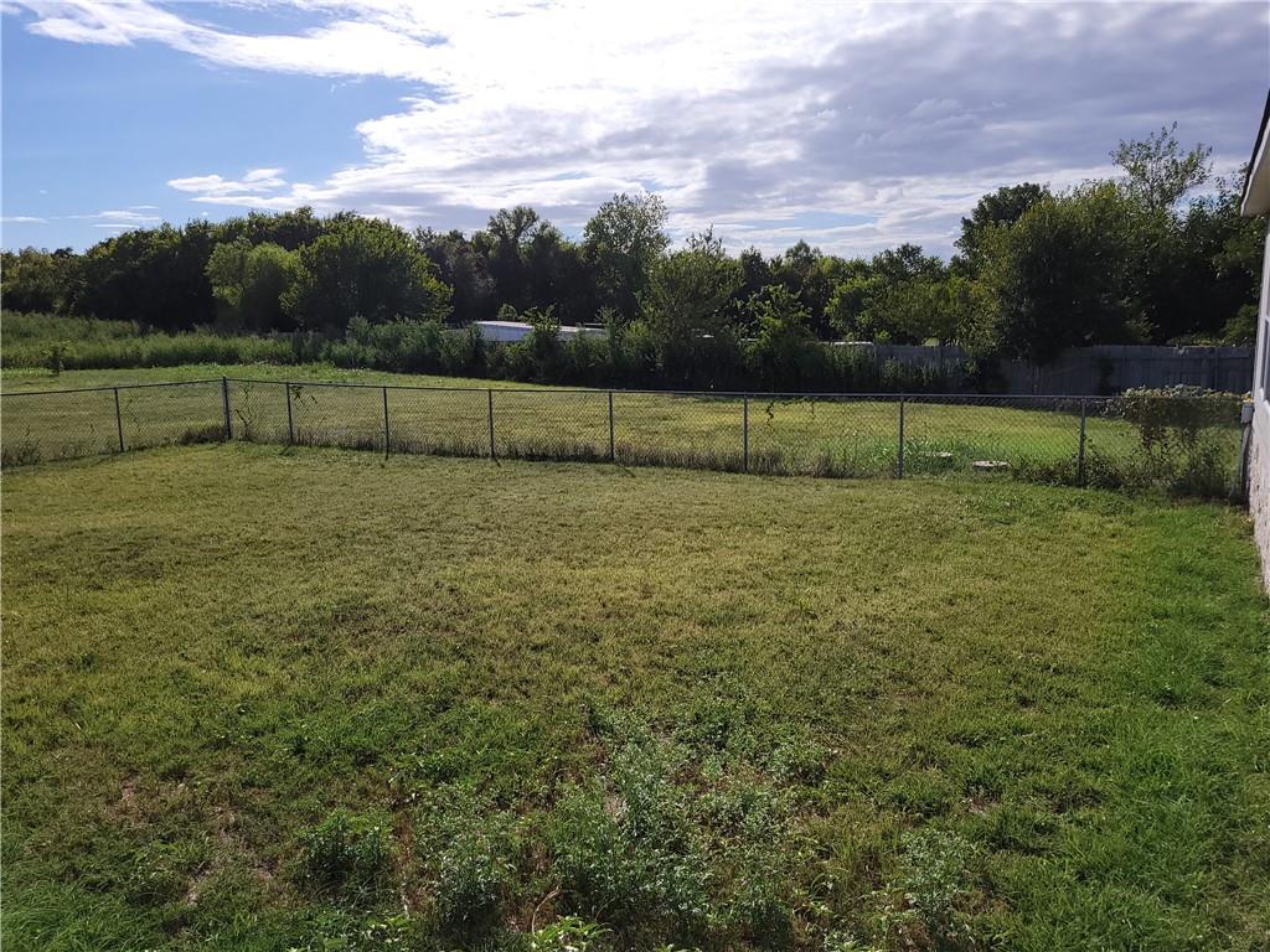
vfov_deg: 53.1
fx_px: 954
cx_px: 635
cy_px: 476
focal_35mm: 26
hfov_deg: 67.3
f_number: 1.8
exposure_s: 1/5020
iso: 40
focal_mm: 5.4
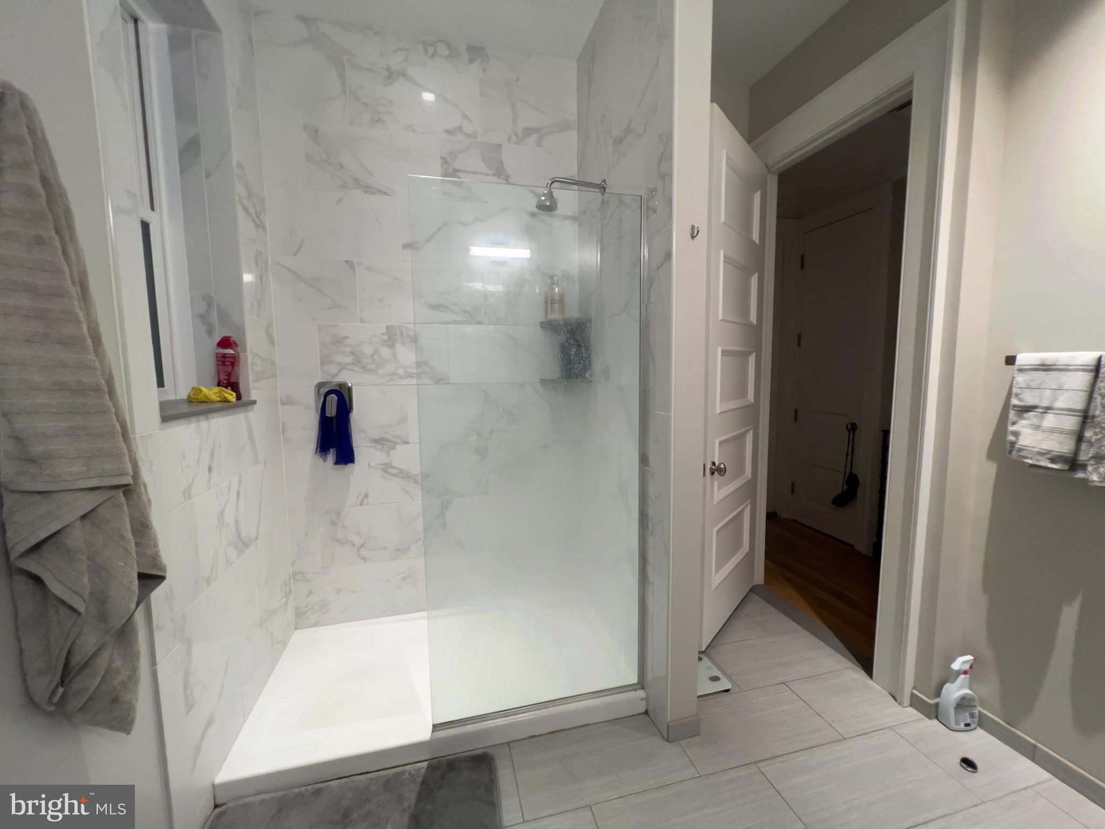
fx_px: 415
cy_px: 414
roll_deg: -0.2
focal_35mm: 13
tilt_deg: -5.8
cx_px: 552
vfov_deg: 89.9
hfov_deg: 106.2
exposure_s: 1/60
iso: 200
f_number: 1.8
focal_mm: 1.57
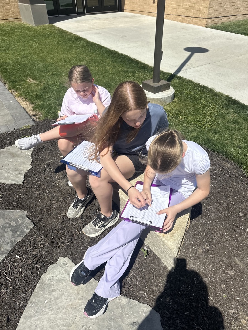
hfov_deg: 56.8
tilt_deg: -36.8
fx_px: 229
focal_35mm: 24
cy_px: 165
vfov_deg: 71.6
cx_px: 124
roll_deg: +0.0
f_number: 1.78
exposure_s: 1/7042
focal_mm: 6.86
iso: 80
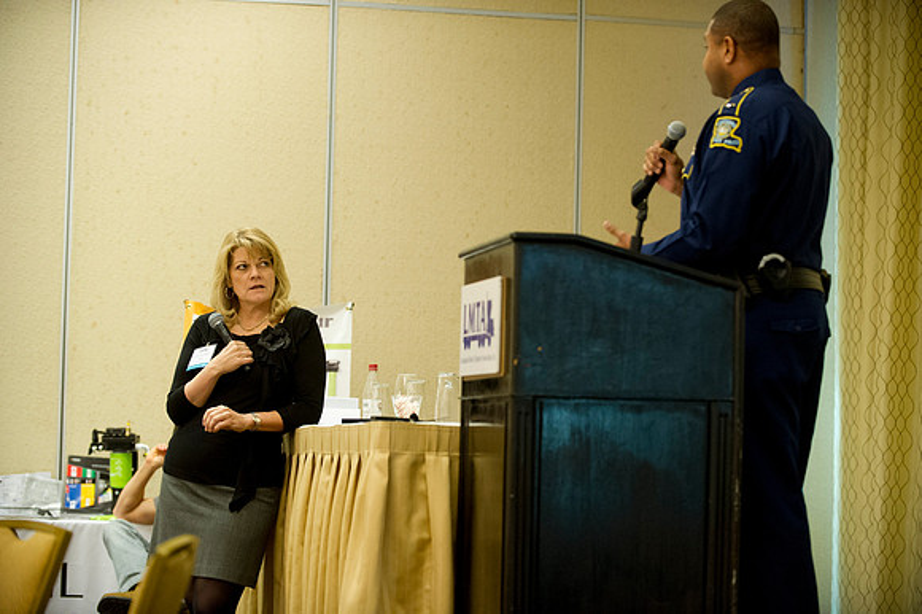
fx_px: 2432
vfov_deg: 14.4
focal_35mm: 95
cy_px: 307
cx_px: 461
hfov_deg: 21.5
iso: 3200
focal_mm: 95
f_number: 2.8
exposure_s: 1/60
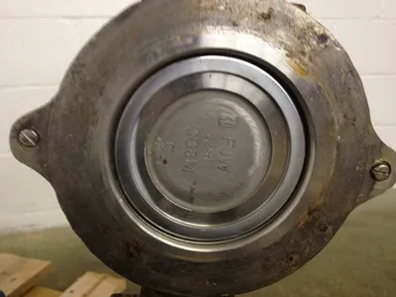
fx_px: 400
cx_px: 198
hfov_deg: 52.6
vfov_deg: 40.7
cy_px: 148
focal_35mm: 35
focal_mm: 4.28
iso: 160
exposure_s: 1/20
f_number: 2.4
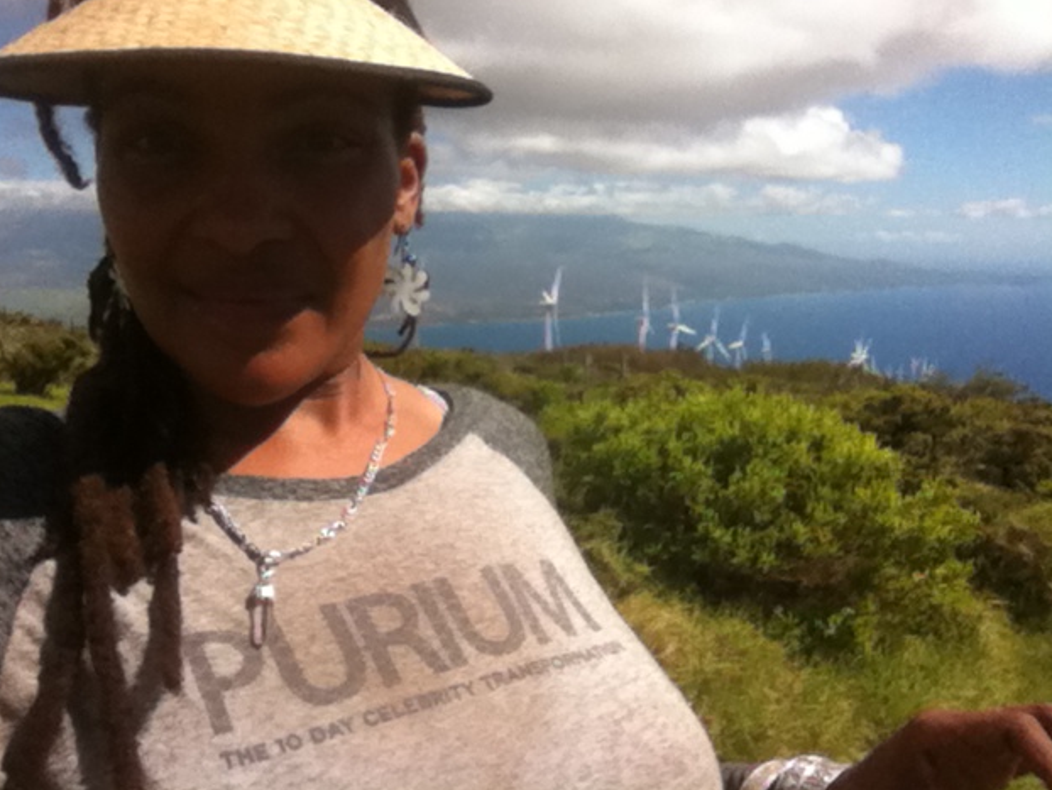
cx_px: 526
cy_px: 391
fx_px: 1094
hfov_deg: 51.3
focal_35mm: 36
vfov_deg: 39.7
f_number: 2.4
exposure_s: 1/7267
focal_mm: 3.85
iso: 160
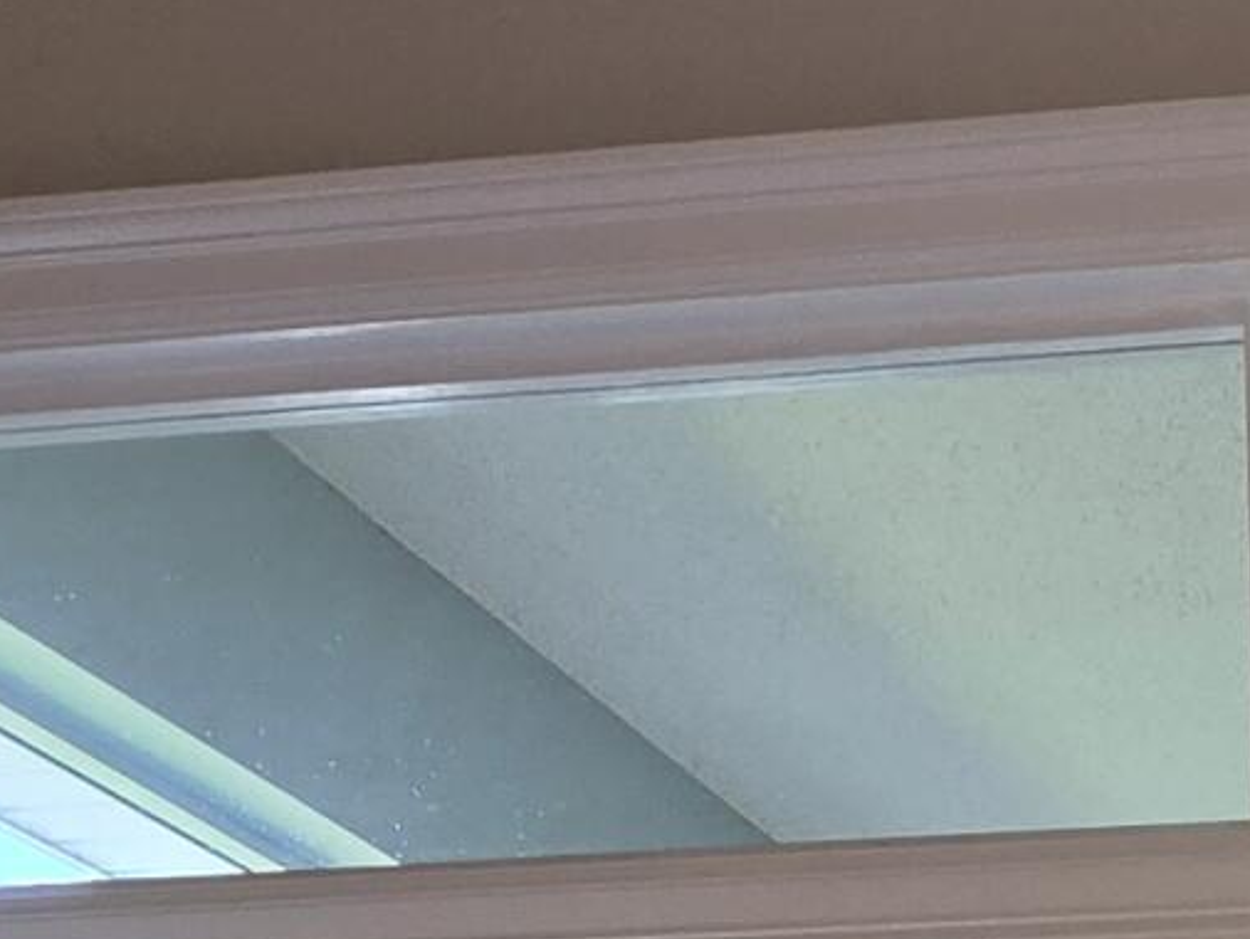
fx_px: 2782
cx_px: 1781
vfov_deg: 14.1
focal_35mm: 77
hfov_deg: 21.8
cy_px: 2175
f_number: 2.2
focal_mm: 2.2
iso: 64
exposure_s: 1/120
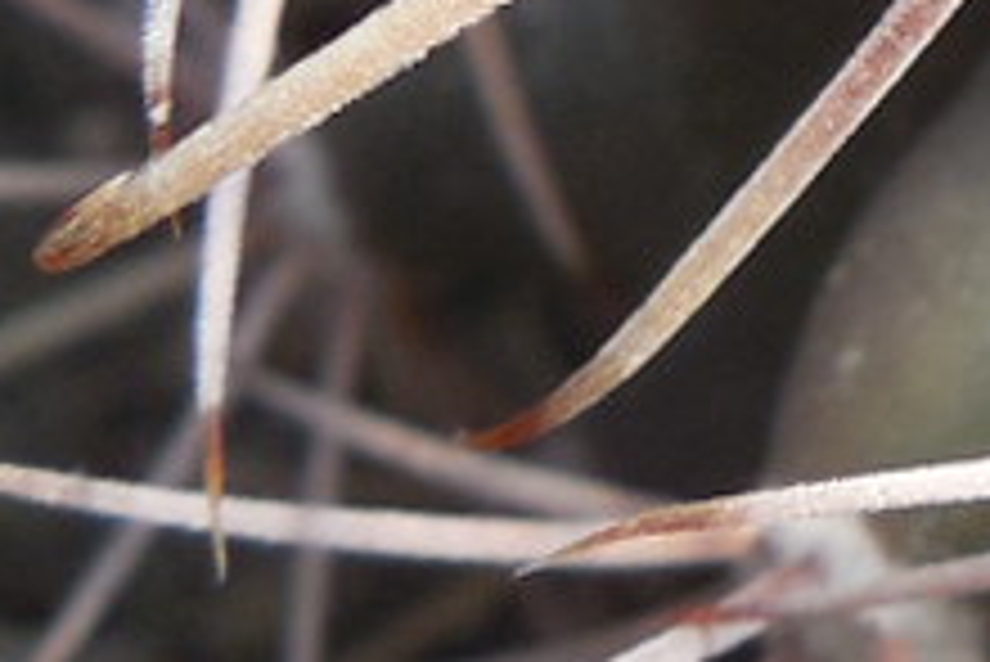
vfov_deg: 5.7
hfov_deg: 8.4
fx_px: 6439
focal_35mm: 234
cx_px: 1863
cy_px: -657
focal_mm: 5.6
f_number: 3.6
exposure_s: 1/250
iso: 125
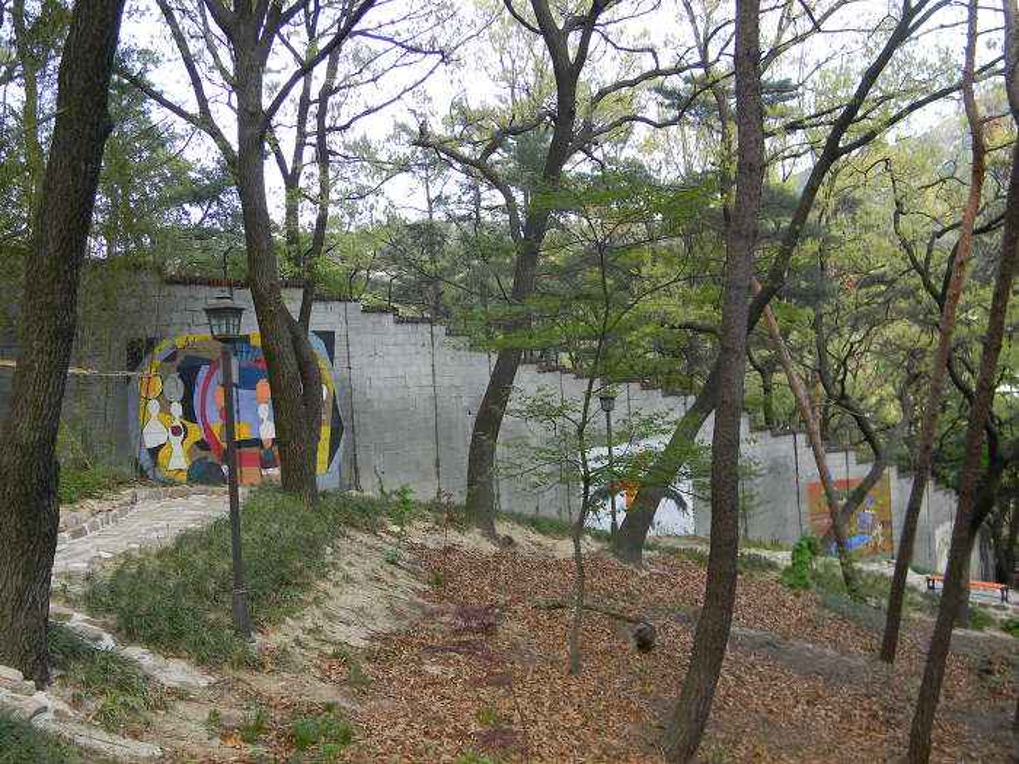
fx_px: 1207
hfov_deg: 45.8
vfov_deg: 35.1
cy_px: 382
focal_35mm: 41
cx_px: 510
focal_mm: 7.3
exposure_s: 1/64
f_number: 3.8
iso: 80
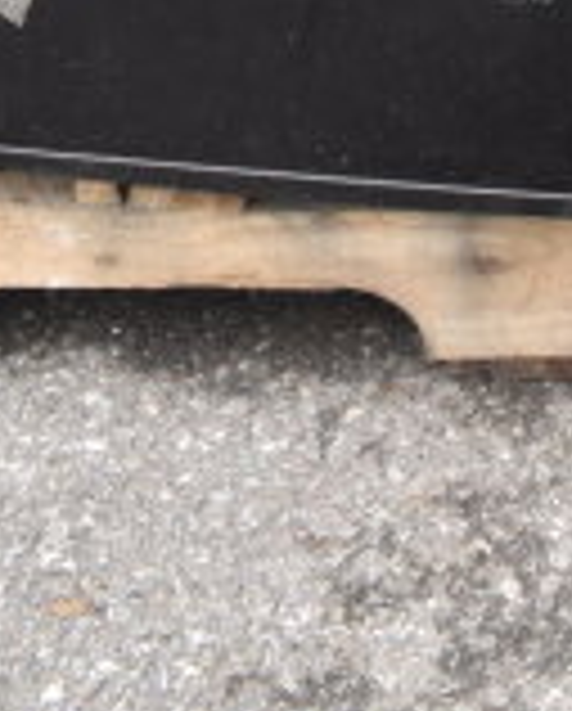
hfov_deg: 8.7
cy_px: -1195
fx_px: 3602
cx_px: 1036
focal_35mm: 171
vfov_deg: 9.5
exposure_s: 1/160
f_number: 6.3
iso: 200
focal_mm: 21
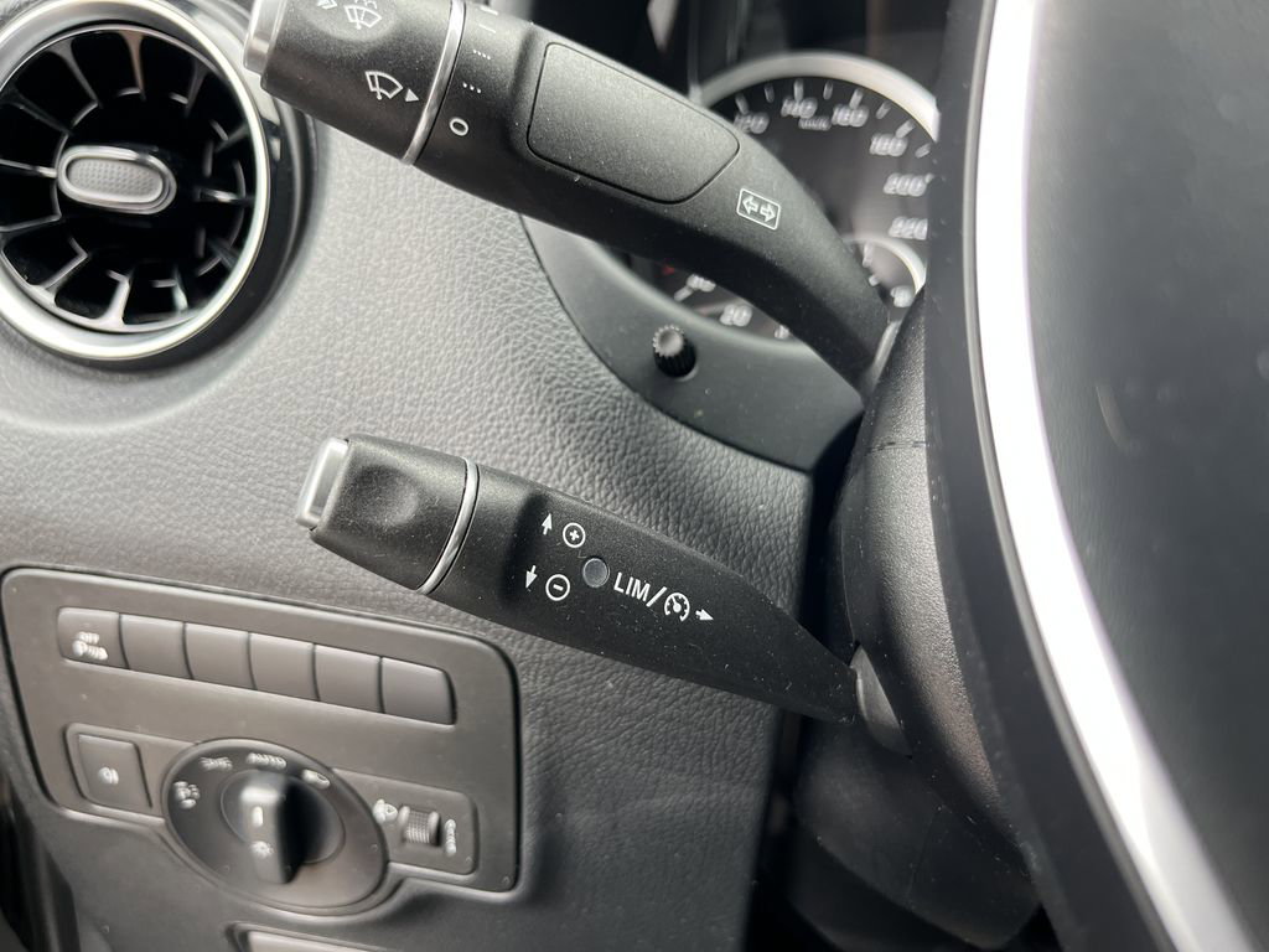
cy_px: 476
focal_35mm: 26
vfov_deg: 53.1
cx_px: 634
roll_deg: -5.2
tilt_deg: -19.5
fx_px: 953
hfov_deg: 67.3
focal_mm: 5.1
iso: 80
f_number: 1.6
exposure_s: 1/122
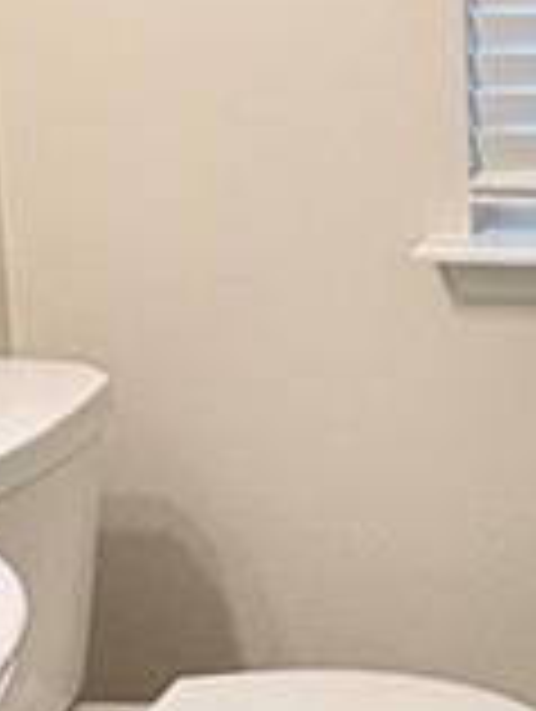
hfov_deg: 13.1
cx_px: 838
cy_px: 270
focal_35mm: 106
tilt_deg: -12.8
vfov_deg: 18.5
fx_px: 2183
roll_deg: -0.9
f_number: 2.2
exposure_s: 1/120
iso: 200
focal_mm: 2.22
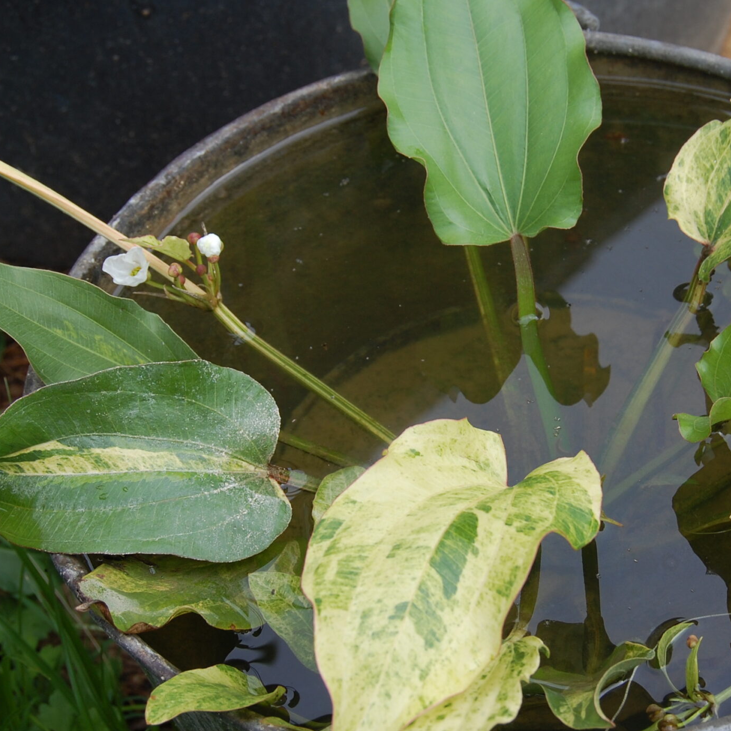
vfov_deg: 23.0
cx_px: 489
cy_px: 401
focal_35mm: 75
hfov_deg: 23.0
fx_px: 1792
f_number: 6.3
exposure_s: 1/160
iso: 200
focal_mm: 32
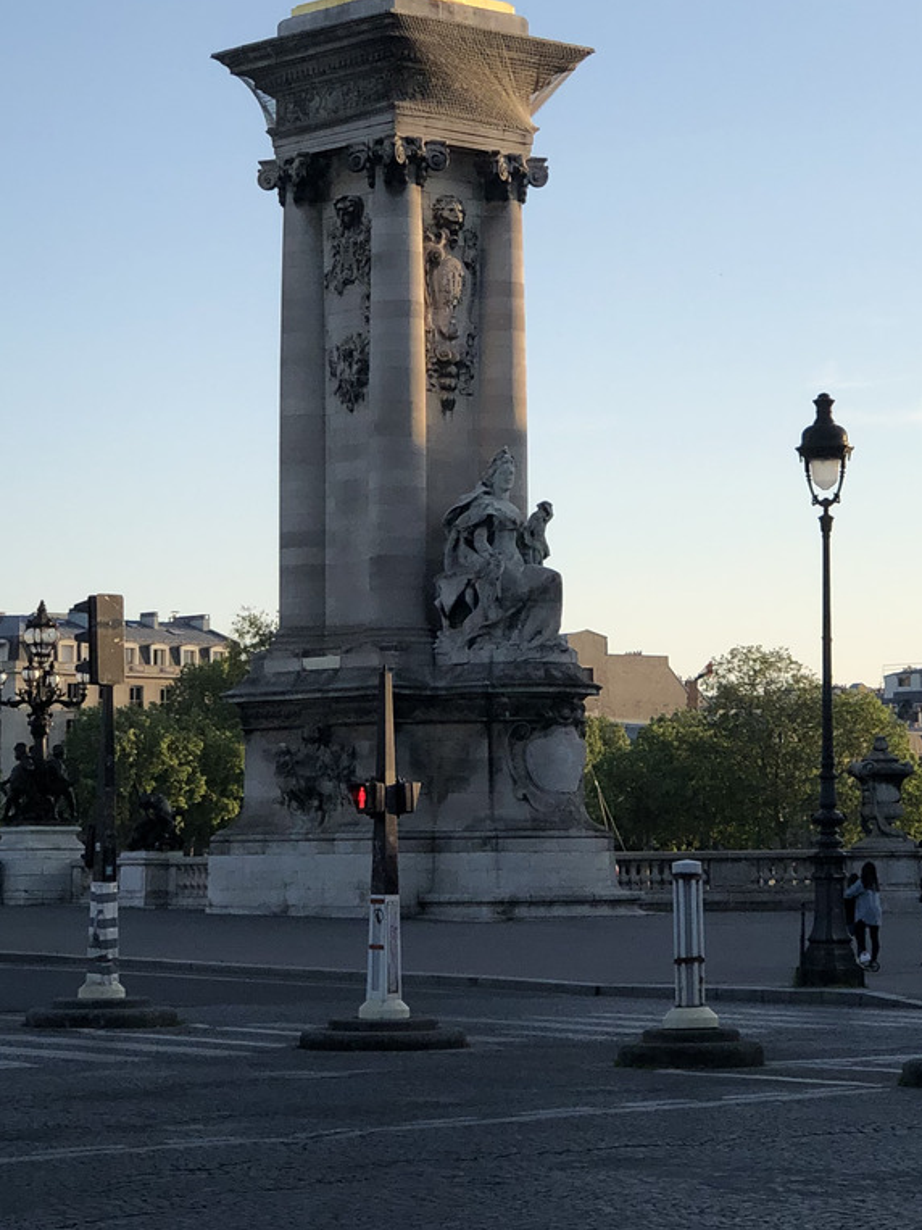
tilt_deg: +7.1
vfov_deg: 17.9
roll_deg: +2.7
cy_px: 290
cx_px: 632
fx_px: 3872
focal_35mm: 109
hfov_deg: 13.6
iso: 16
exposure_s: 1/759
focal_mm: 6
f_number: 2.4
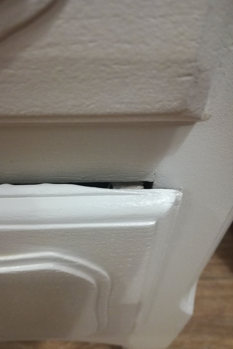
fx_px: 281
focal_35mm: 29
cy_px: 178
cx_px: 104
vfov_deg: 63.7
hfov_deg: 44.9
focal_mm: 3.79
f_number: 2
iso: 500
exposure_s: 1/20
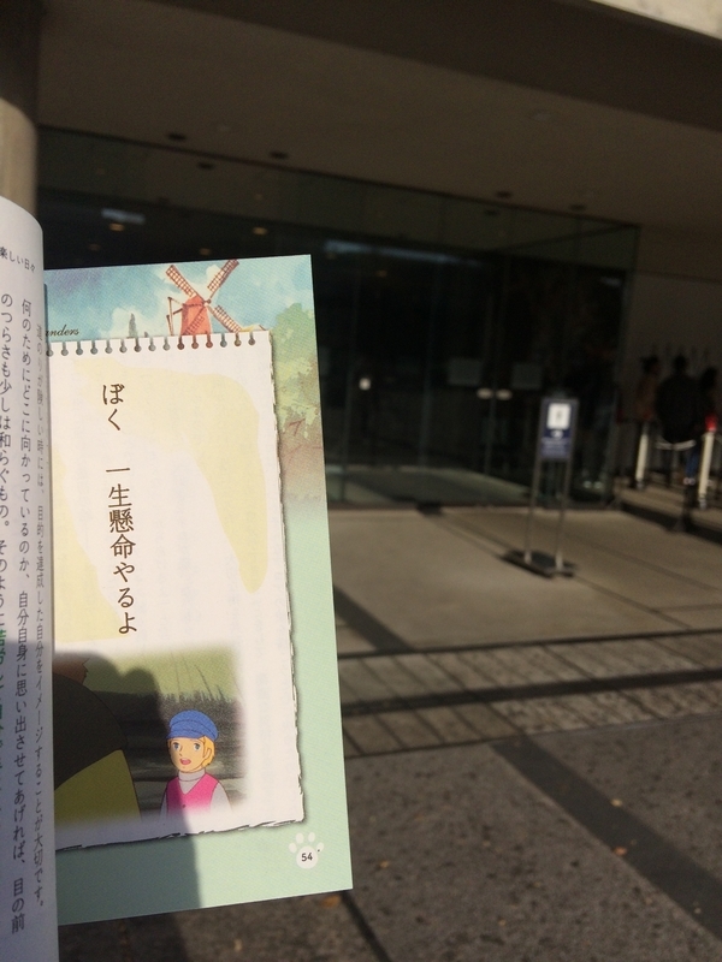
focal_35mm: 29
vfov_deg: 61.7
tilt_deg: -9.2
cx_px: 361
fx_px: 806
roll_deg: -2.7
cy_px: 481
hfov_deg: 48.2
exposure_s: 1/5882
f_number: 2.2
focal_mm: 4.15
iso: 40
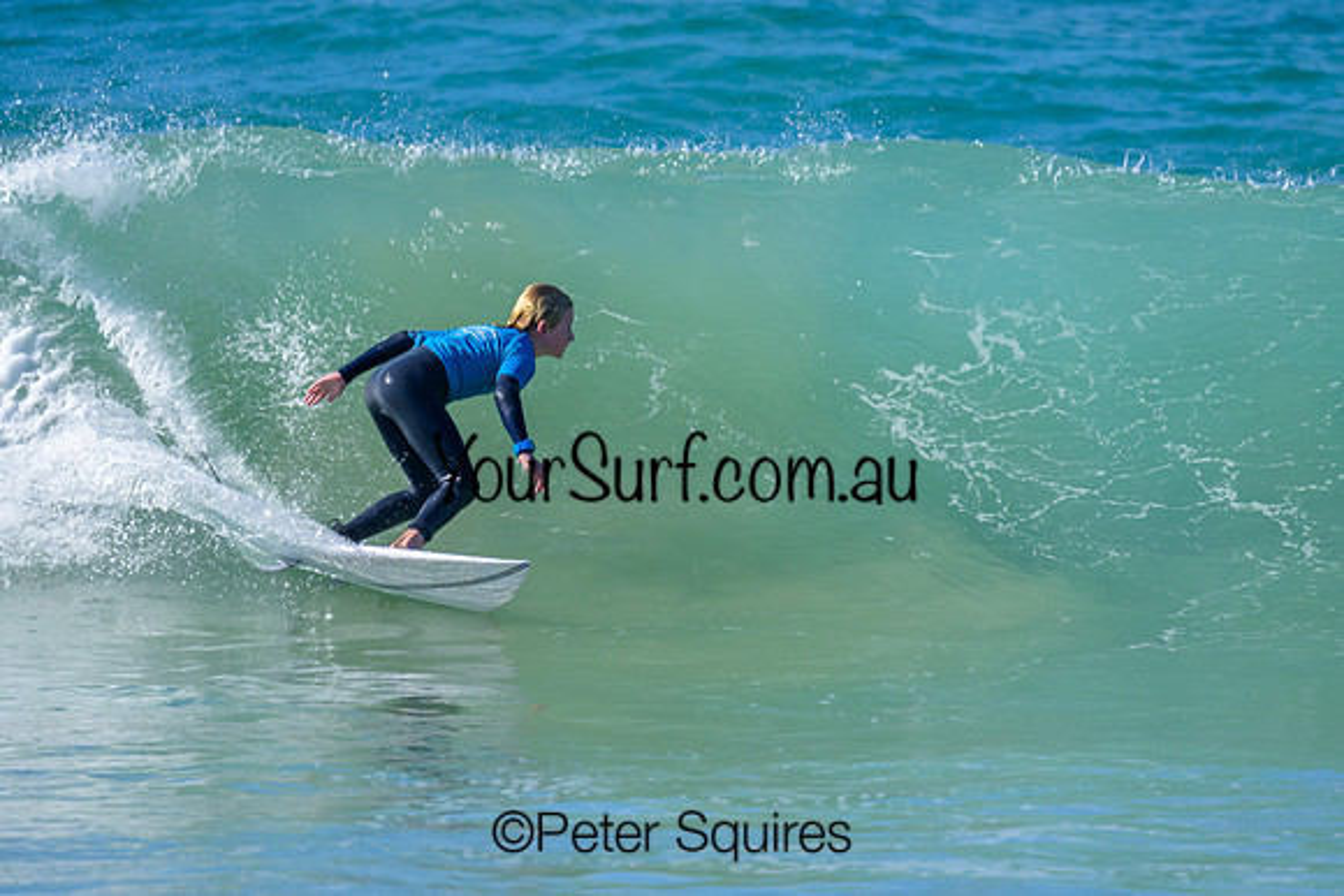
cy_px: 419
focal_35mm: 1098
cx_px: 672
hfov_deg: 1.9
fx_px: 41015
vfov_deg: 1.3
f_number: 6.3
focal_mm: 800
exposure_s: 1/2000
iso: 450
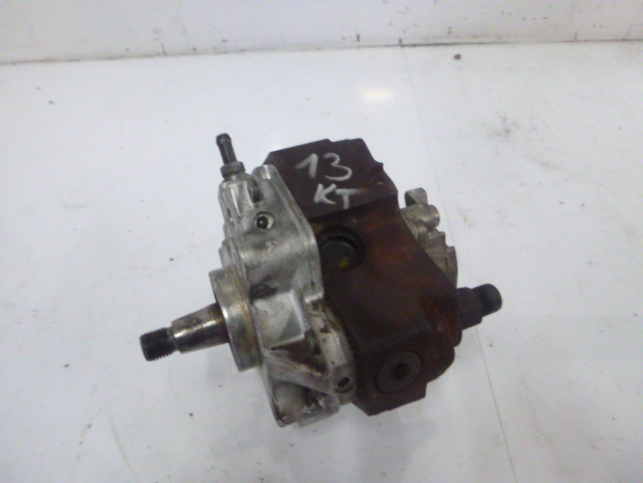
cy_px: 242
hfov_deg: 69.4
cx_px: 322
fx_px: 464
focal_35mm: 25
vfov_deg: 54.9
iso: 800
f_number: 3.9
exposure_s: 1/30
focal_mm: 4.5
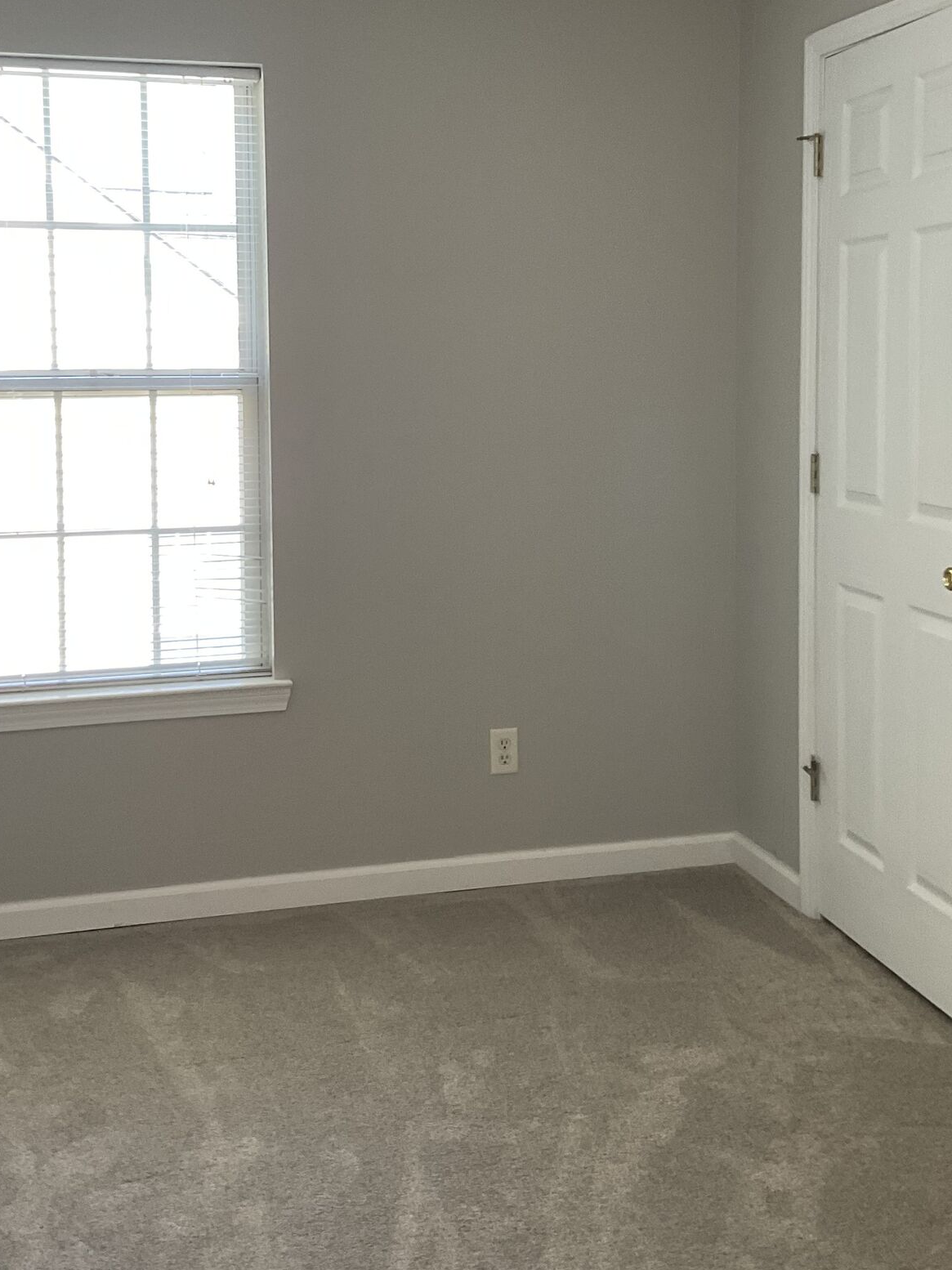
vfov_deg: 43.5
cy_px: 477
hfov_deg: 33.6
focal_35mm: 43
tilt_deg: -4.6
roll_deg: +0.8
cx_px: 422
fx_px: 1577
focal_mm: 3
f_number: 1.8
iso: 50
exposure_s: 1/60
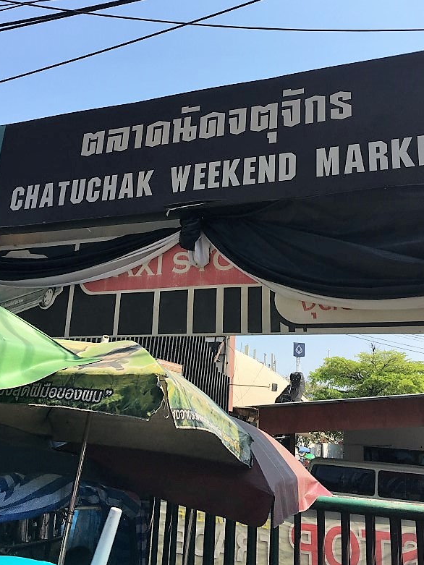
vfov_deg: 48.3
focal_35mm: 38
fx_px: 620
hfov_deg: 37.7
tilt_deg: +21.7
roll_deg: -5.0
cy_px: 196
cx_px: 210
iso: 25
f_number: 2.2
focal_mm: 4.15
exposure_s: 1/1068
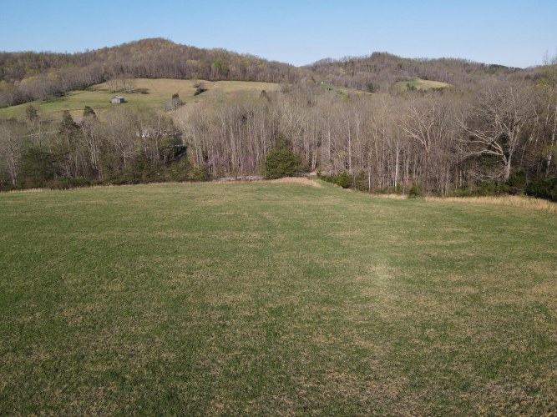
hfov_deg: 71.6
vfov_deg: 56.8
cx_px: 278
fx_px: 386
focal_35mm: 24
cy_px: 208
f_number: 2.8
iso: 100
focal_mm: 4.5
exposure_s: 1/640
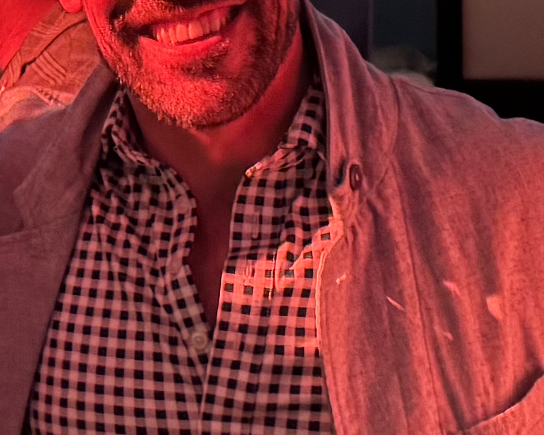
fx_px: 2254
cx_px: -7
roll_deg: +1.6
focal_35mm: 140
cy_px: 108
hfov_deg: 13.6
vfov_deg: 11.0
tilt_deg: -4.5
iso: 800
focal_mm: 6.76
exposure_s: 1/60
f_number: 1.78
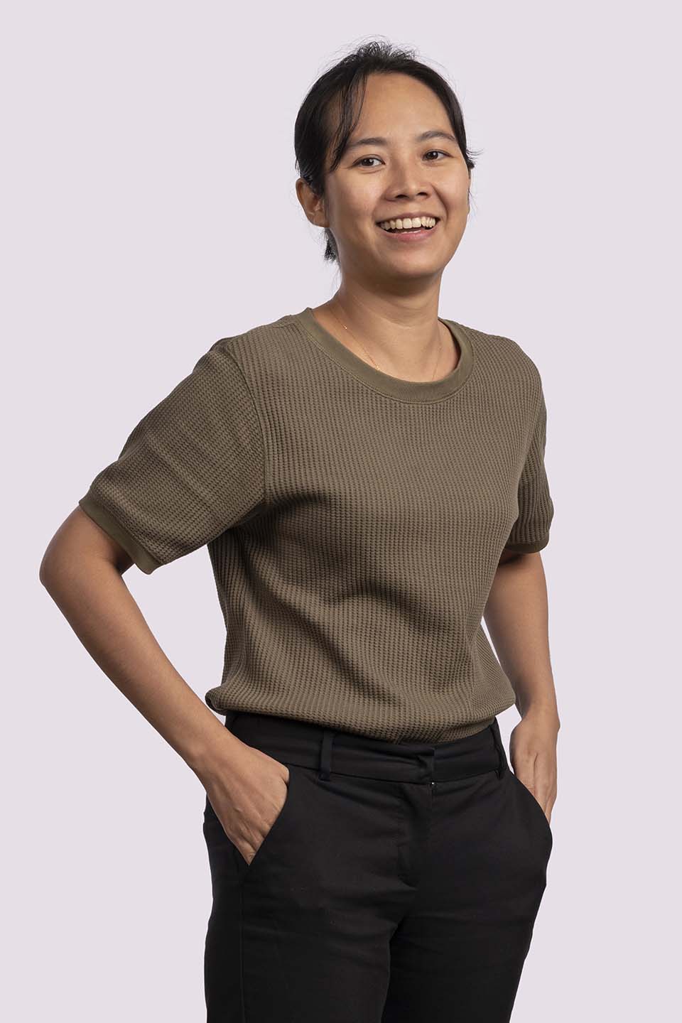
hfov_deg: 13.0
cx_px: 341
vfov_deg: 19.5
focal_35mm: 105
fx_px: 2984
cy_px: 512
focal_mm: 105
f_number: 10
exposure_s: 1/250
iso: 125
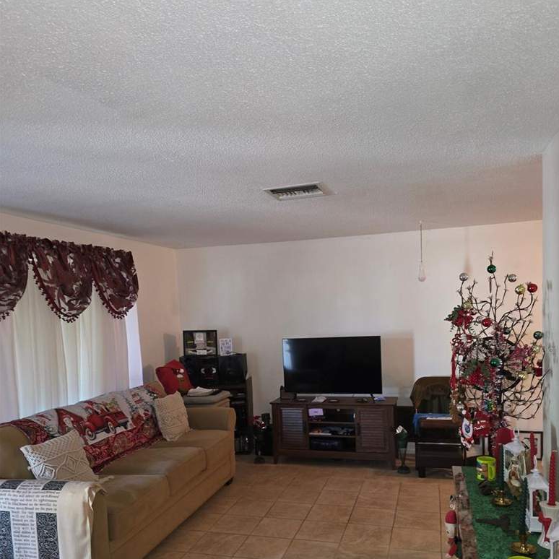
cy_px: 349
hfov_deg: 57.3
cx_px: 288
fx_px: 512
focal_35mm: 28
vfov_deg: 56.6
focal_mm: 6.3
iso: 125
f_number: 1.7
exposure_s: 1/17.2
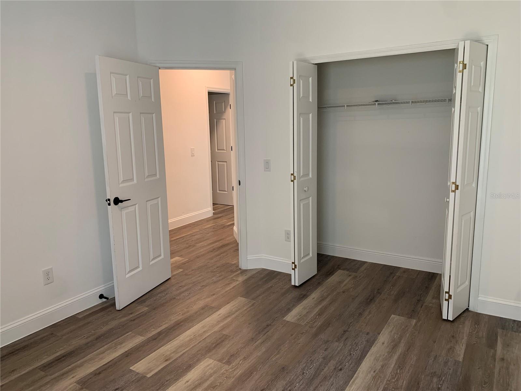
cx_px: 260
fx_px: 391
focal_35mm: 26
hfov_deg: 67.3
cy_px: 196
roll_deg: +1.7
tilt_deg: -9.9
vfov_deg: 53.1
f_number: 1.8
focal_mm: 4.25
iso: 80
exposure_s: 1/42
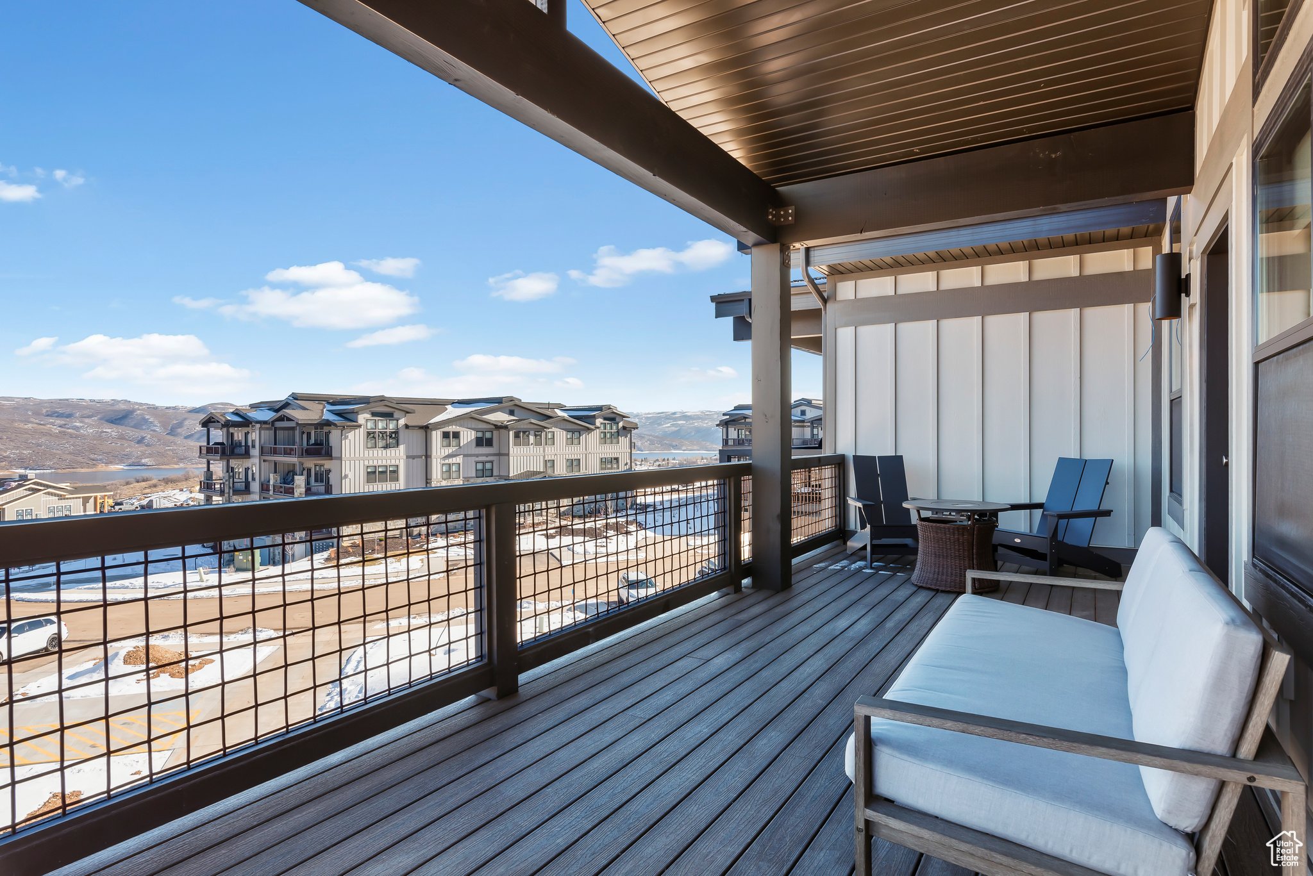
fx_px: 693
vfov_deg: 64.6
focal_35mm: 19
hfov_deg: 86.9
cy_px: 438
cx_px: 656
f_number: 8
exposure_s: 1/60
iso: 320
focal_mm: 19
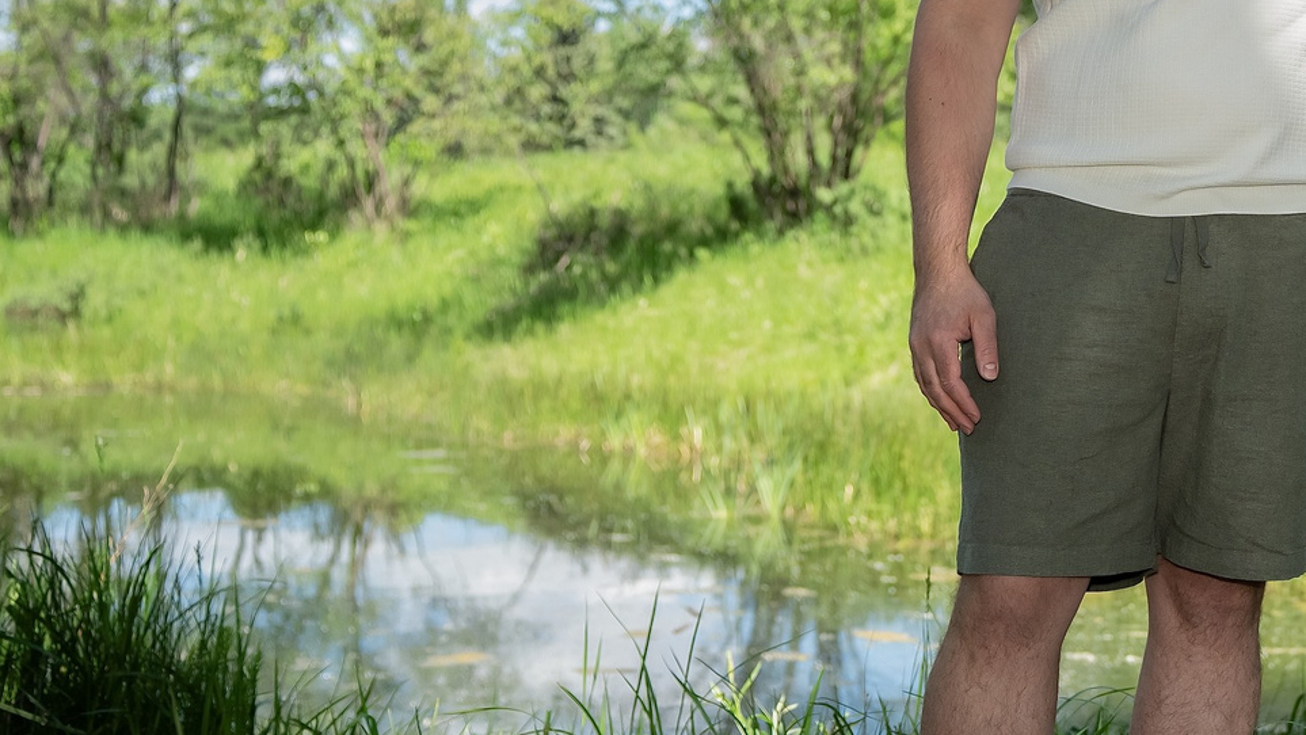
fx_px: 2702
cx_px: 1619
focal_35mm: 78
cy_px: 147
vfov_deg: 15.4
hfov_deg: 24.3
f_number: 2.8
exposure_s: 1/400
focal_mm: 28
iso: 64
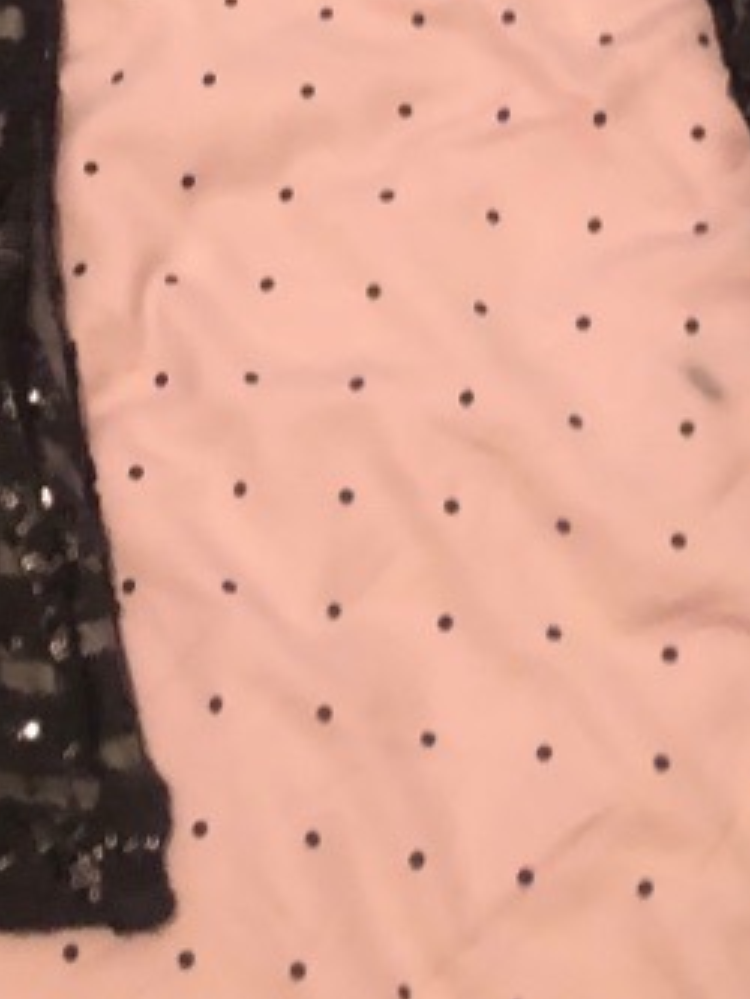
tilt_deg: -56.6
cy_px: -189
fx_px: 2425
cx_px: 147
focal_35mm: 84
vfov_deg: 21.6
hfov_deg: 17.4
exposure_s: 1/6
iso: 100
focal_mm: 3.99
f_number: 1.8
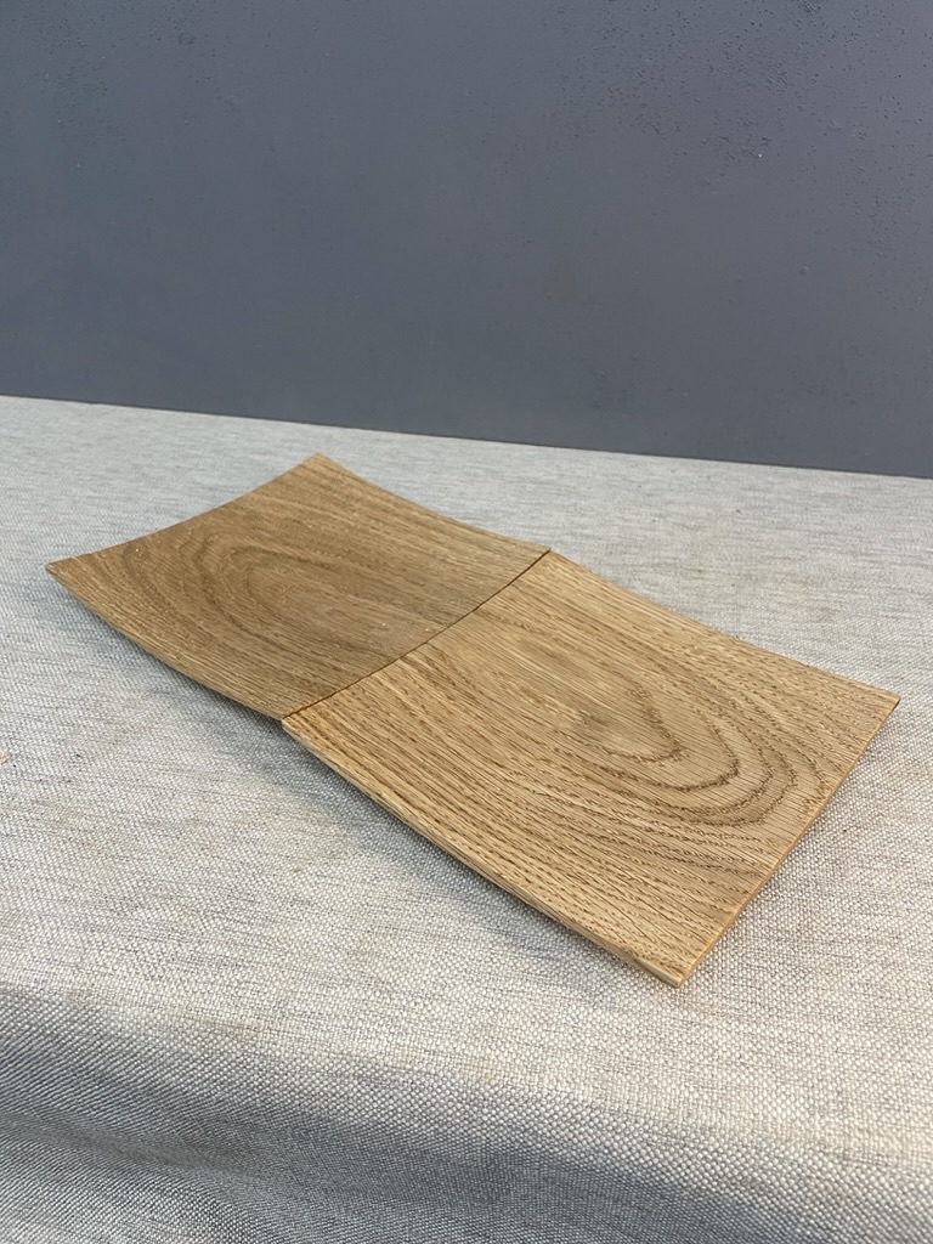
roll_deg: -0.3
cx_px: 466
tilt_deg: -34.8
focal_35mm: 26
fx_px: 934
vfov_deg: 67.3
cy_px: 622
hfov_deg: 53.1
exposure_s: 1/50
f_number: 1.6
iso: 64
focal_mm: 4.2
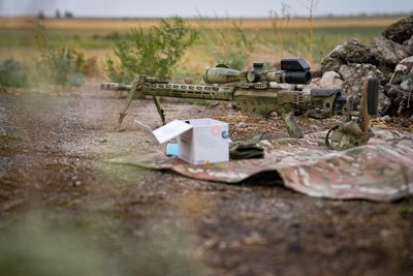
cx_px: 206
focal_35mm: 70
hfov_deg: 28.8
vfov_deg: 19.5
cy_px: 138
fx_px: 803
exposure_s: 1/640
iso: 80
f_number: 2.8
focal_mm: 70
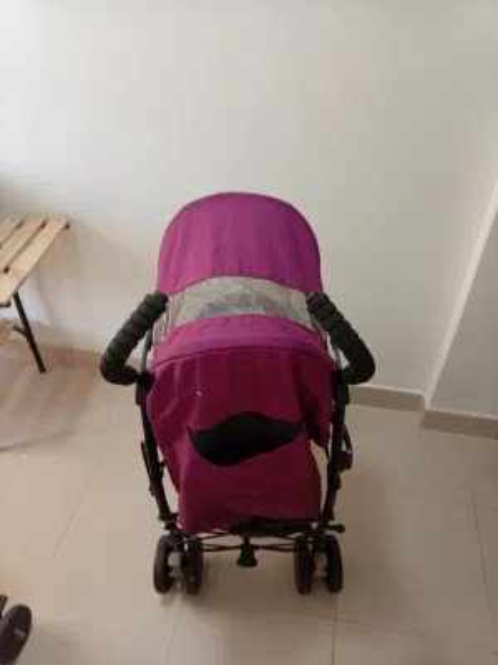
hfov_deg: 54.8
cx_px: 249
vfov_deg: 69.4
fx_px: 480
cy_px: 332
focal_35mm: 25
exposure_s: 1/25
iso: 285
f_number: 1.8
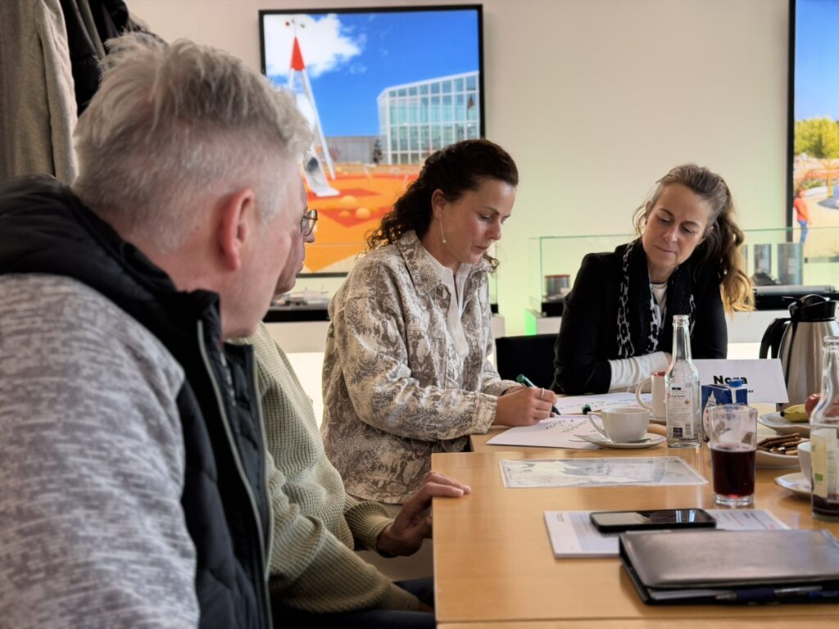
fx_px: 1163
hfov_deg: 39.7
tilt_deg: -4.7
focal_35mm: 48
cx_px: 420
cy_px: 314
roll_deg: +1.8
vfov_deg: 30.3
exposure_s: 1/50
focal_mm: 6.76
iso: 200
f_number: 1.78
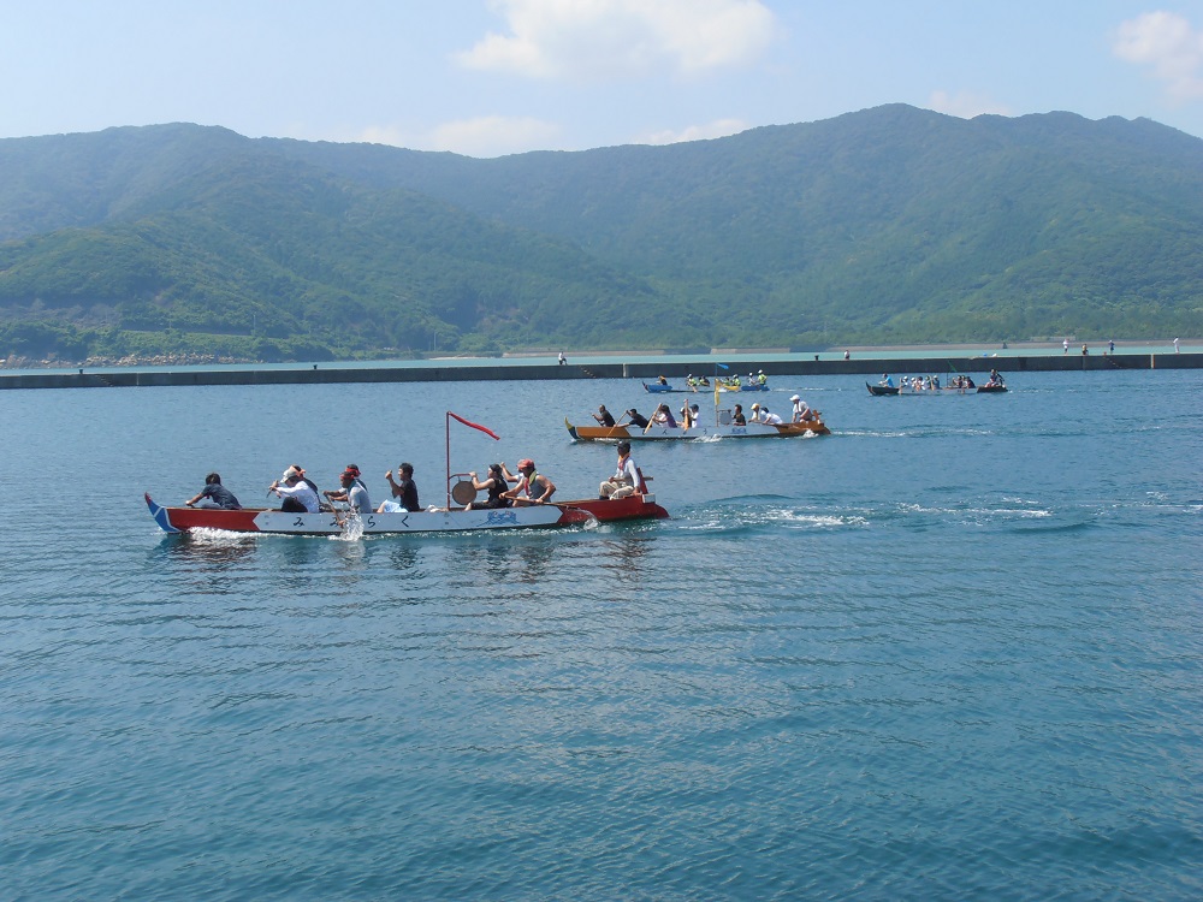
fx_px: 1981
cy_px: 451
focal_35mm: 57
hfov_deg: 33.8
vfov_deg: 25.7
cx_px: 602
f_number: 4.5
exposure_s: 1/640
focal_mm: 10.04
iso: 80
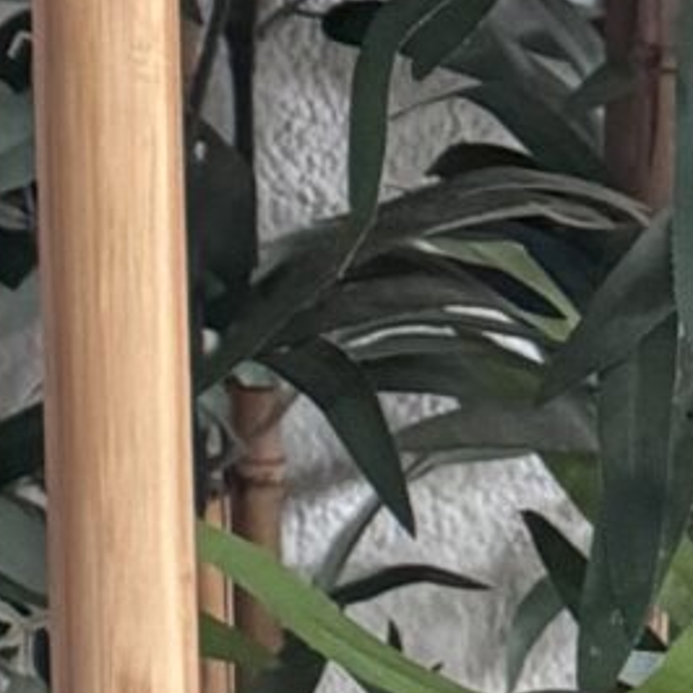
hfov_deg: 7.2
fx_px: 4621
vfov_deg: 7.8
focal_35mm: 204
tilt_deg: -2.3
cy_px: -1146
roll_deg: -0.2
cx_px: -1665
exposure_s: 1/50
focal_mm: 6.76
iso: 400
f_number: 1.78
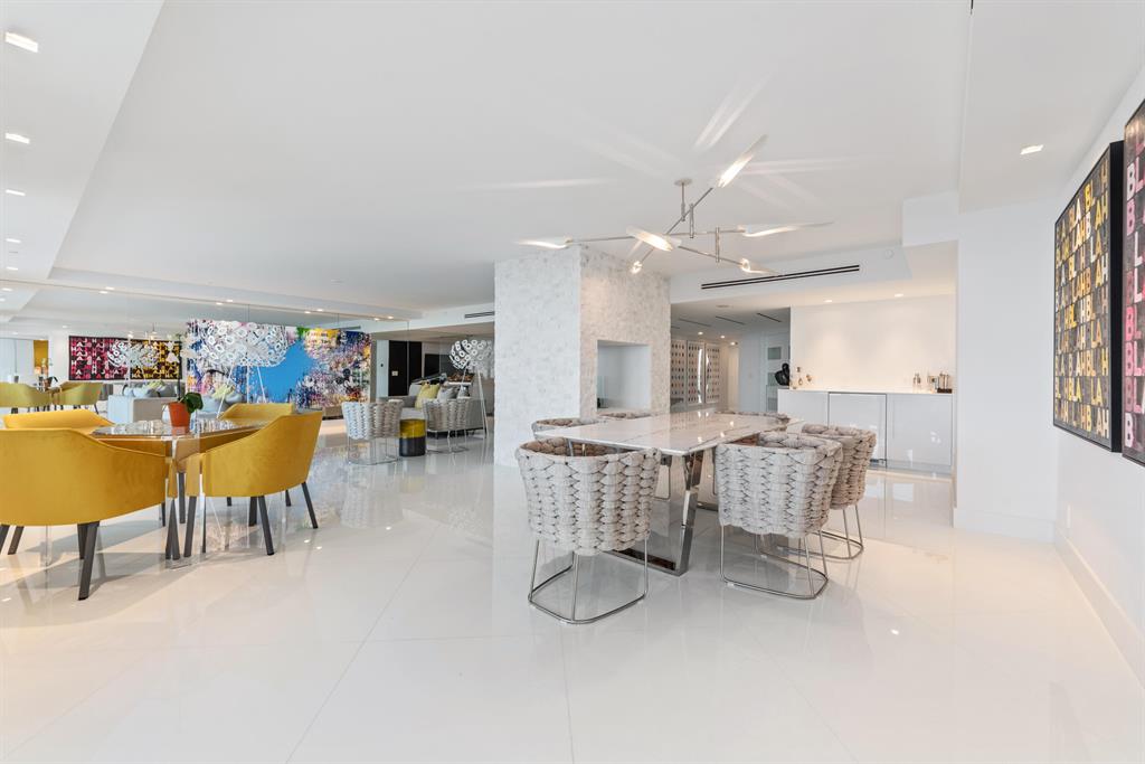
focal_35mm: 14
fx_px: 445
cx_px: 572
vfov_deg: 81.2
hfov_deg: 104.2
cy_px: 382
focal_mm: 14
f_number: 8
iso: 200
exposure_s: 1/10
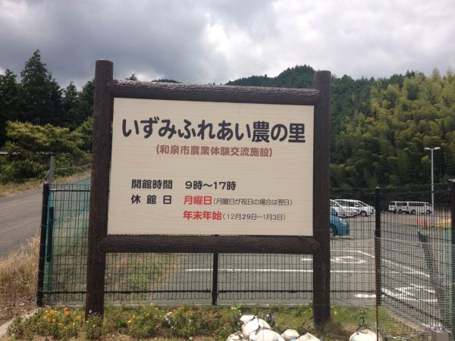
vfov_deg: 40.7
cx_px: 228
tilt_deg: +1.5
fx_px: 460
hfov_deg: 52.6
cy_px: 170
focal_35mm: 35
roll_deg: -1.4
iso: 50
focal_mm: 4.28
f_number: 2.4
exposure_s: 1/2304
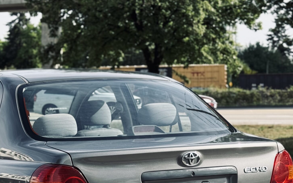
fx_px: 711
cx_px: 91
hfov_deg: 23.2
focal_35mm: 89
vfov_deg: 14.5
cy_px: 178
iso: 100
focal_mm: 6.76
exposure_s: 1/2667
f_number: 1.78
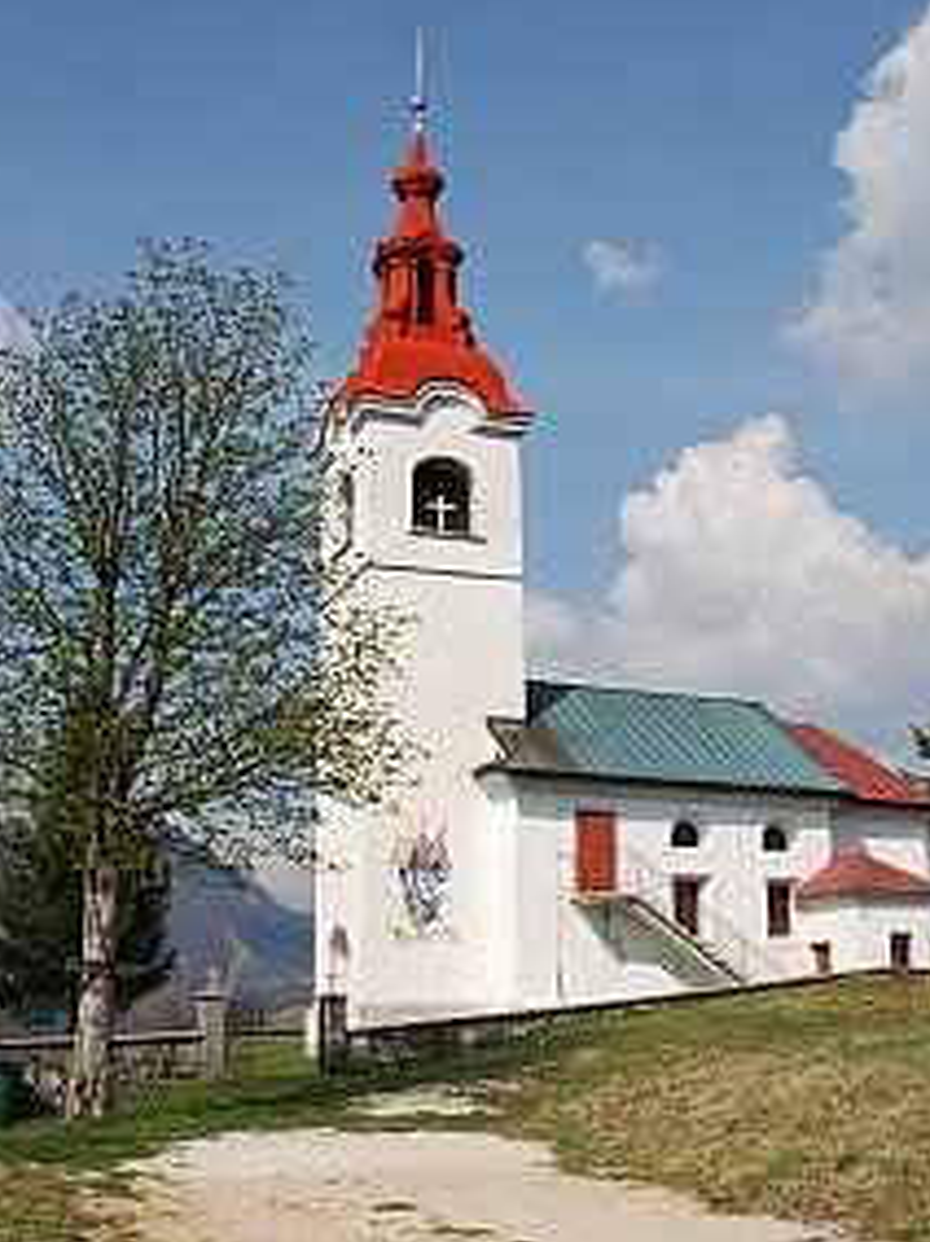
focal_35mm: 41
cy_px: 612
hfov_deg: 35.1
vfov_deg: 45.8
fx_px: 1470
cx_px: 485
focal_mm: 18
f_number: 10
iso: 125
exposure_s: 1/250
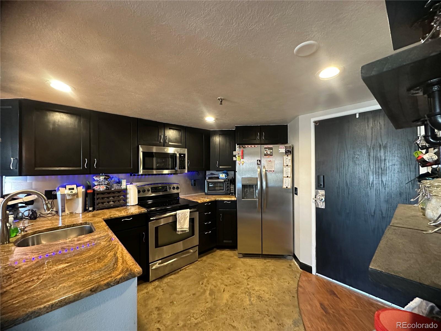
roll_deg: +0.3
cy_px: 166
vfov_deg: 85.7
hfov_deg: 102.1
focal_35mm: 14
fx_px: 178
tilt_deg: +0.4
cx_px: 220
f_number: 2.2
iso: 500
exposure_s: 1/60
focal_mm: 2.22
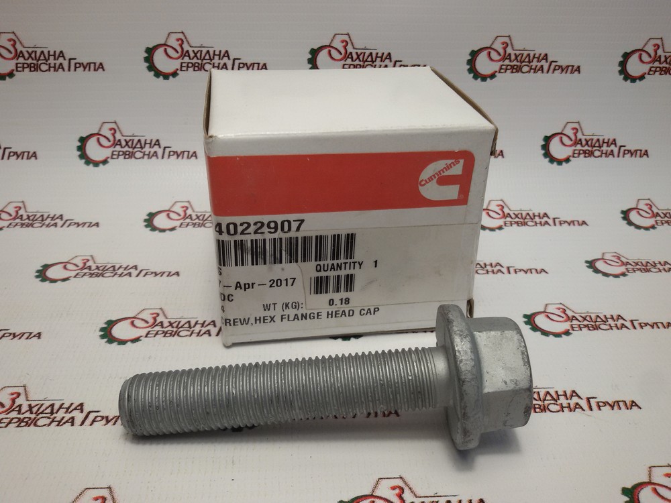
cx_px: 336
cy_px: 252
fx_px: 601
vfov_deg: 45.4
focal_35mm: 31
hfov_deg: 58.4
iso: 50
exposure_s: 1/100
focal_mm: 2.93
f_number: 2.4
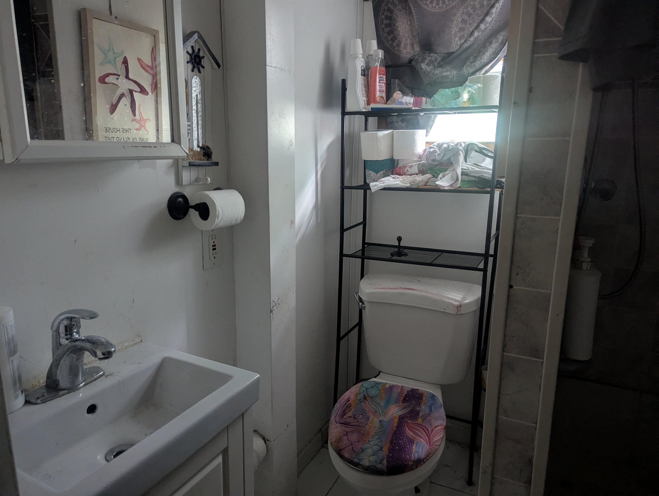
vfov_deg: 56.9
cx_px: 330
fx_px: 458
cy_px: 248
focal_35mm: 24
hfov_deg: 71.5
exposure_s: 1/23.8
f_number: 1.85
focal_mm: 6.81
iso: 535
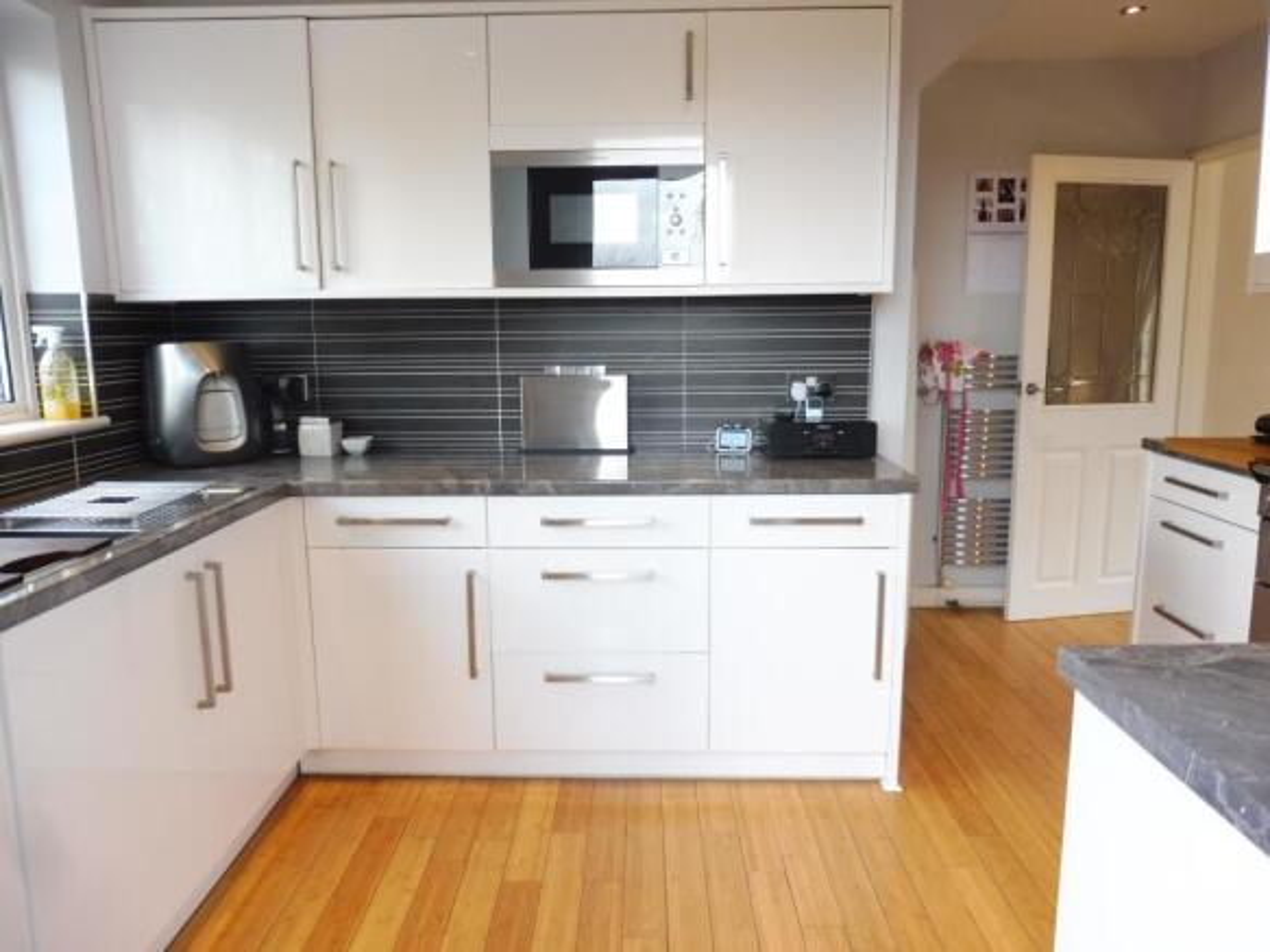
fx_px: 880
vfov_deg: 56.8
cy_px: 476
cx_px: 635
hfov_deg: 71.6
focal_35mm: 24
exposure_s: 1/60
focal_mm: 4.3
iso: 200
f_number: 3.3
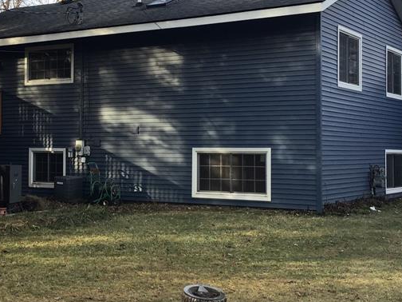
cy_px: 126
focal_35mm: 63
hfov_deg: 30.5
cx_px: 133
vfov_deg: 23.3
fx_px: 732
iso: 25
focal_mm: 3.3
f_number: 2.4
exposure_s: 1/174
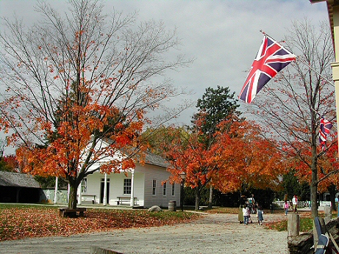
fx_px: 372
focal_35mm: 38
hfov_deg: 49.0
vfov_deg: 37.7
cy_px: 127
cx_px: 170
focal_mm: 8
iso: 100
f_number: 7.6
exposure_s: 1/323
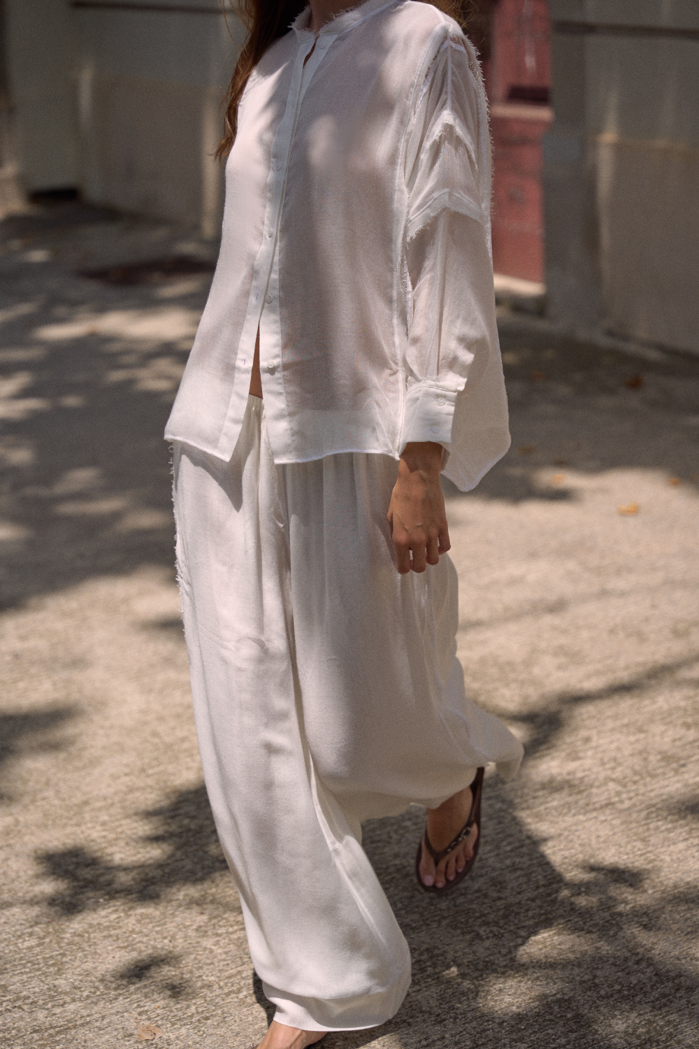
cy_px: 524
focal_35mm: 70
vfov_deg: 28.8
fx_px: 2039
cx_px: 350
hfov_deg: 19.5
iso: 125
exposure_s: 1/2000
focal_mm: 70
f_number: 2.8
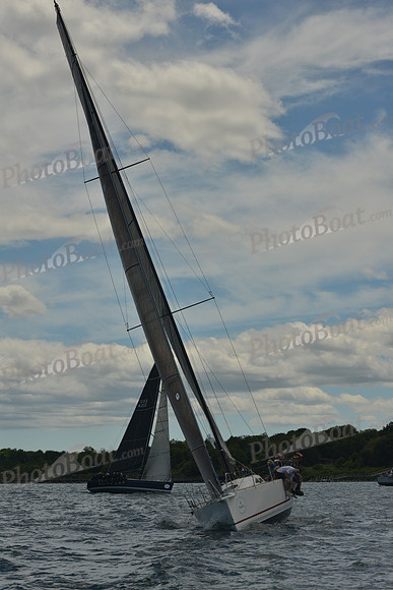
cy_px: 295
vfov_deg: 28.8
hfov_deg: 19.5
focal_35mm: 70
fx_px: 1145
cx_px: 196
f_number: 10
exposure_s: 1/800
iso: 400
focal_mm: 70
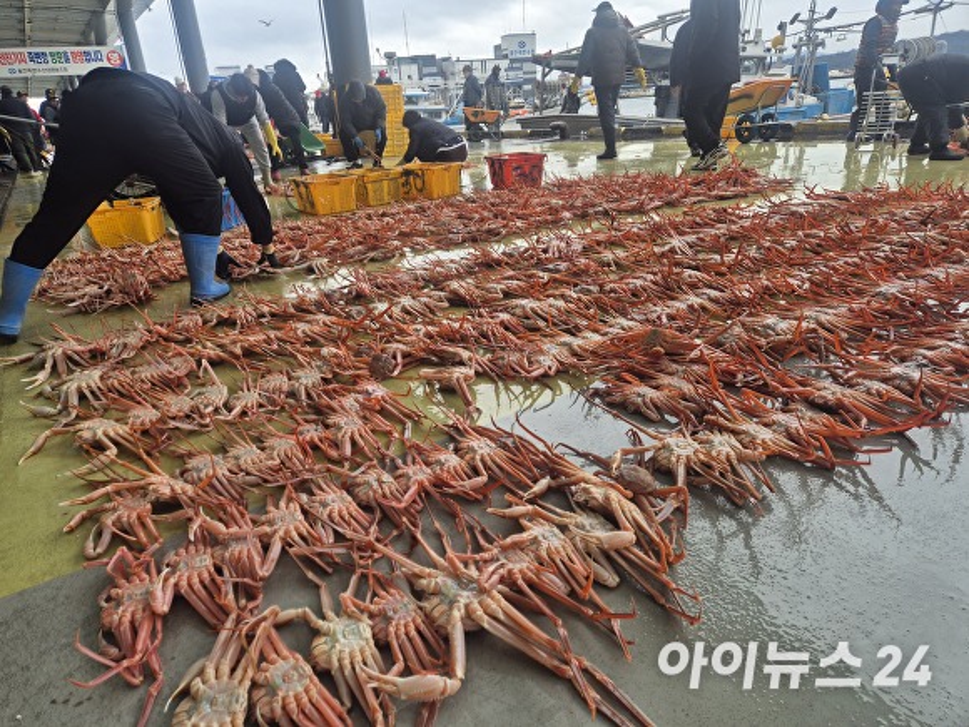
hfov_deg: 73.9
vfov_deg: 58.9
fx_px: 644
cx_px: 484
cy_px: 364
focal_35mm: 23
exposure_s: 1/180
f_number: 1.8
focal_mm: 5.4
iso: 32
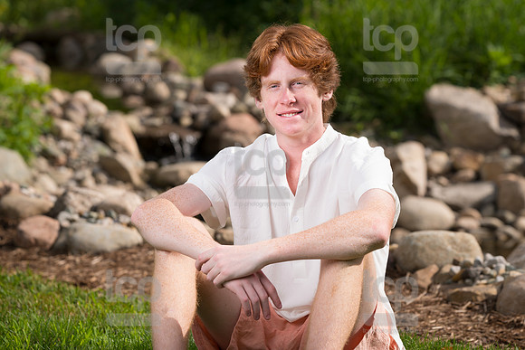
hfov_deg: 13.3
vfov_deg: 8.9
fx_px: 2255
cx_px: 285
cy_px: 150
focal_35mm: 155
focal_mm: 135
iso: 31
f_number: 5
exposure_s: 1/250
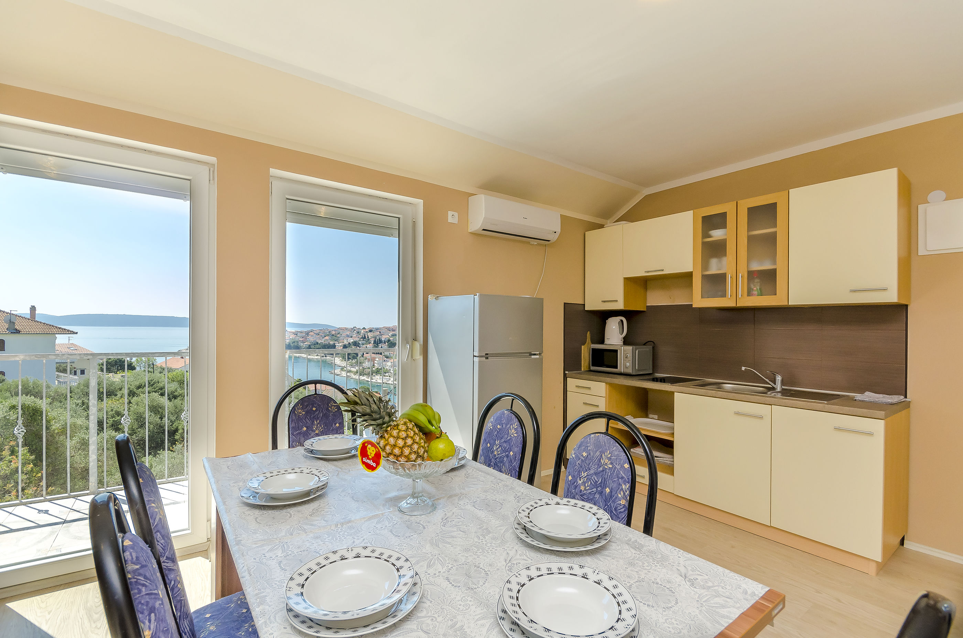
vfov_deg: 71.8
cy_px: 319
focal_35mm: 16
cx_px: 482
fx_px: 440
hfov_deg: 95.1
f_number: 11
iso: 250
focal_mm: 11
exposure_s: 1/160
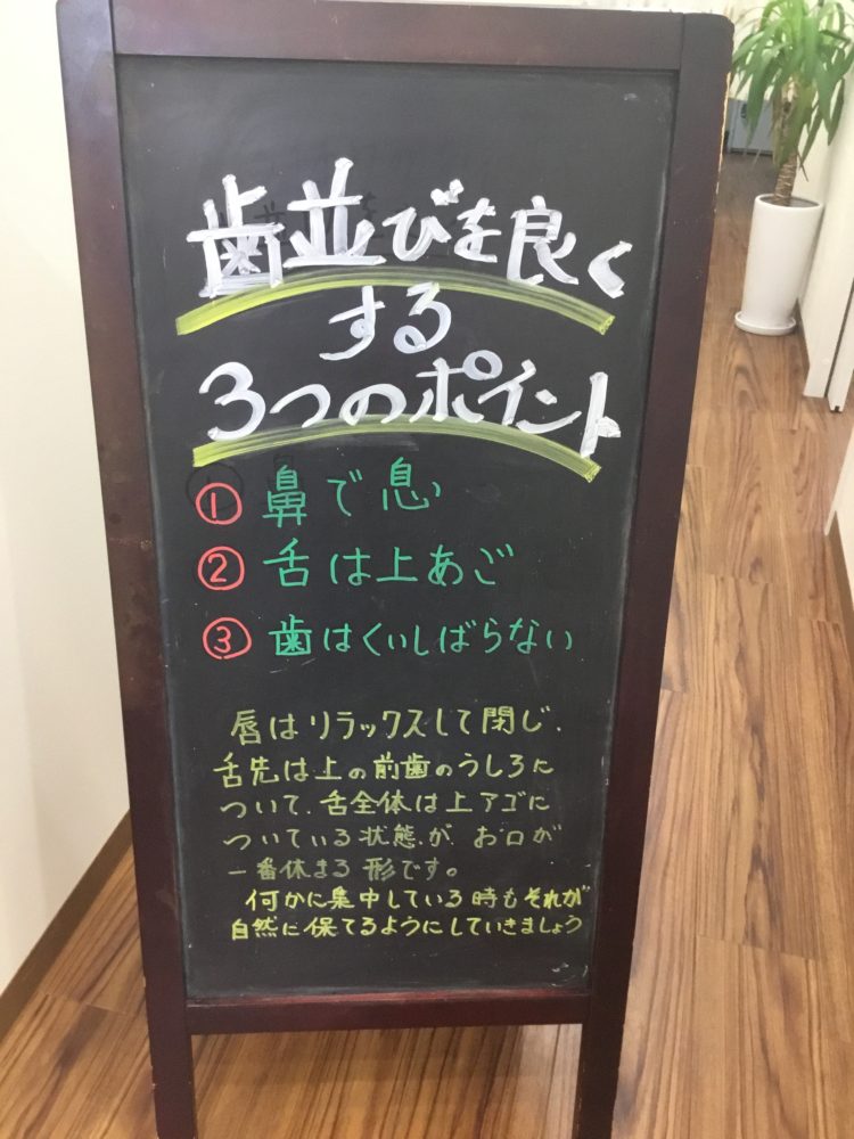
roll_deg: -1.2
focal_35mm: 31
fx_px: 1020
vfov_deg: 58.4
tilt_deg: -32.4
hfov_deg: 45.4
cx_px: 427
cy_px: 570
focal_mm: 3.3
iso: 200
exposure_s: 1/30
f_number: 2.4
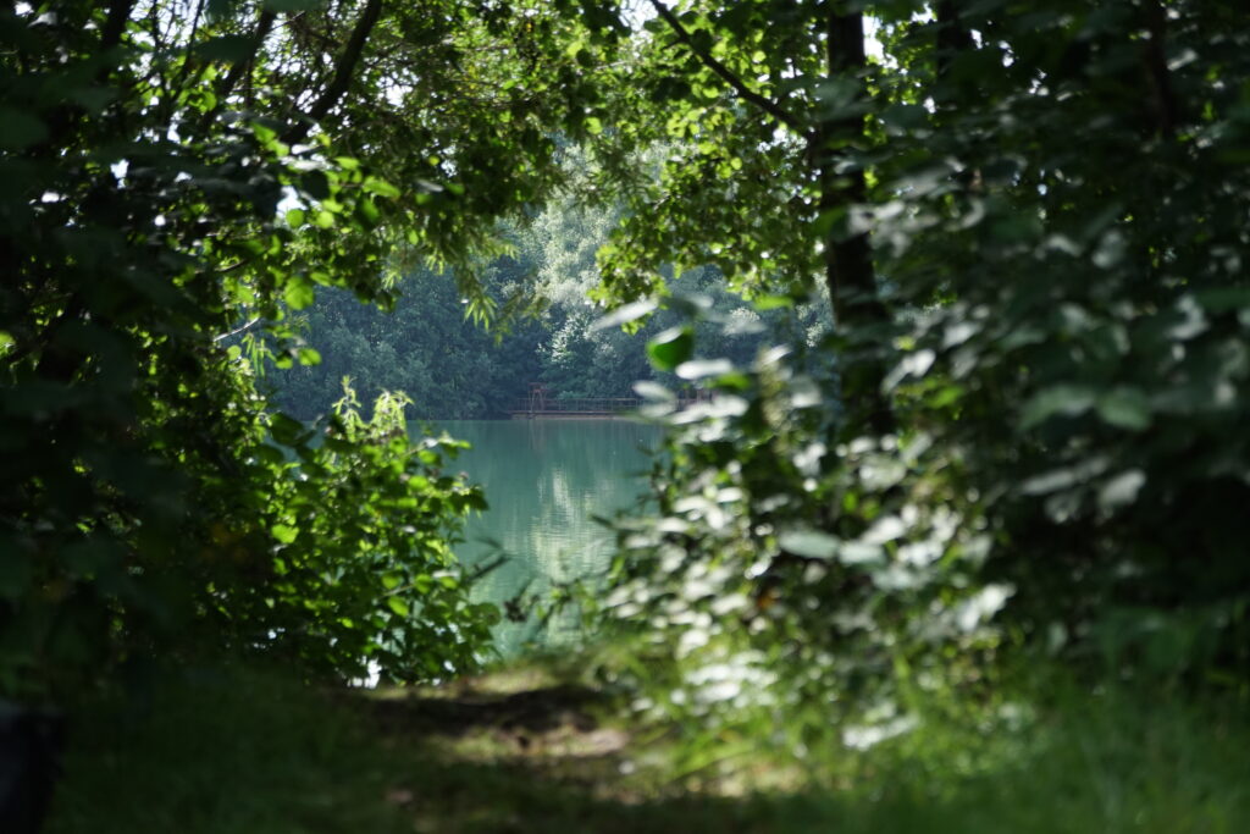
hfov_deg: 19.5
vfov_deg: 13.0
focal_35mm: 105
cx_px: 625
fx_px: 3646
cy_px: 417
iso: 500
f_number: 4
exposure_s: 1/1600
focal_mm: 70
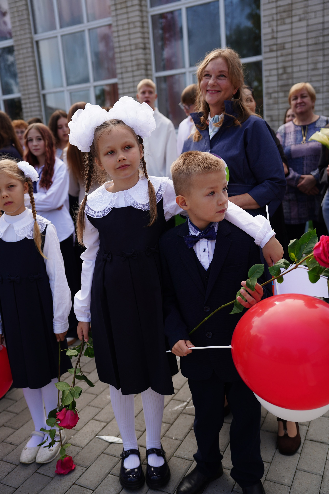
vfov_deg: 57.2
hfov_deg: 40.0
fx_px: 452
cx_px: 164
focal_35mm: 33
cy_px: 247
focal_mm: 33
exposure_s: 1/1000
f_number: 2.8
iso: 160
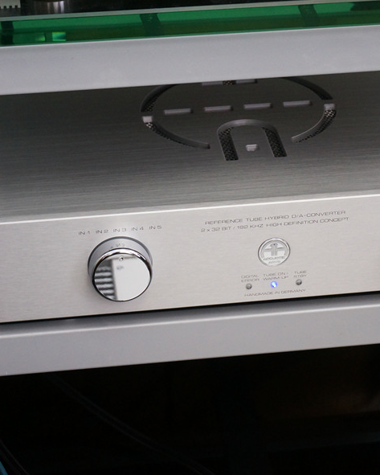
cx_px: 261
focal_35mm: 107
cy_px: 236
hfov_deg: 14.4
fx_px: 1504
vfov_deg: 17.9
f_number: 7.1
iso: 1600
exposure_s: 1/80
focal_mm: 50
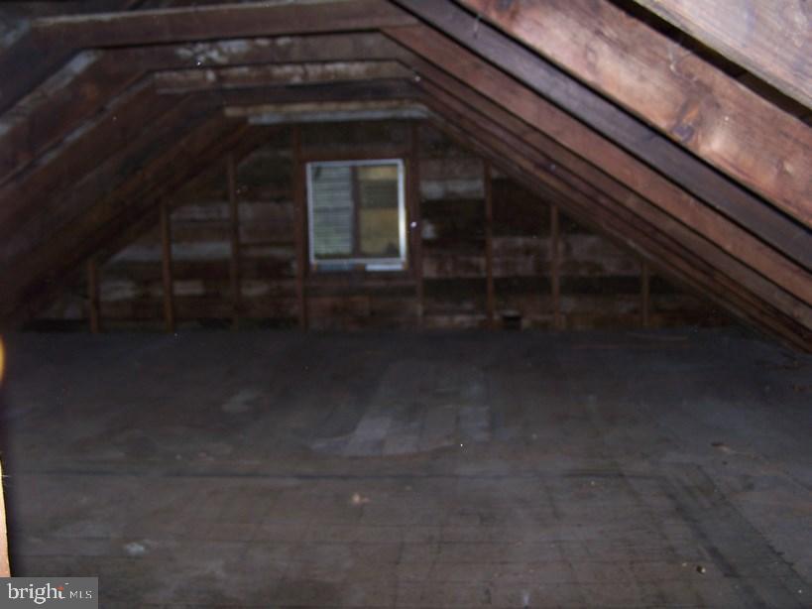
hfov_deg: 46.8
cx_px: 406
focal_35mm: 40
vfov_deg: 36.0
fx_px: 938
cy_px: 304
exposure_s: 1/60
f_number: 2.8
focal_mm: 6.7
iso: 80
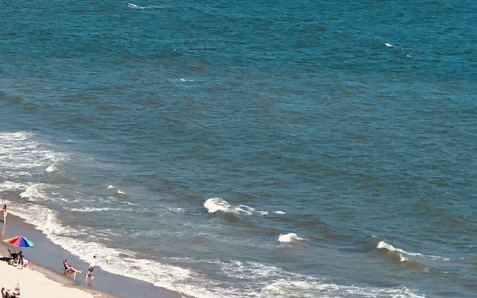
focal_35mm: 212
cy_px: -58
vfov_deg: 6.2
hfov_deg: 9.8
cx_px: -46
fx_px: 2755
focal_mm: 6.6
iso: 20
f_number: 2.8
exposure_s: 1/1429
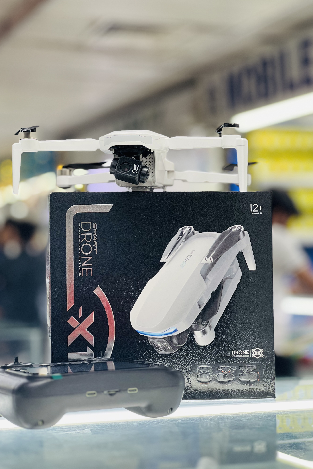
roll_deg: +1.0
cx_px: 139
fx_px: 1056
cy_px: 234
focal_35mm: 81
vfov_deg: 25.1
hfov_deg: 16.9
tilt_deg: +2.5
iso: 160
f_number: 2.8
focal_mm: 9
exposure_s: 1/100
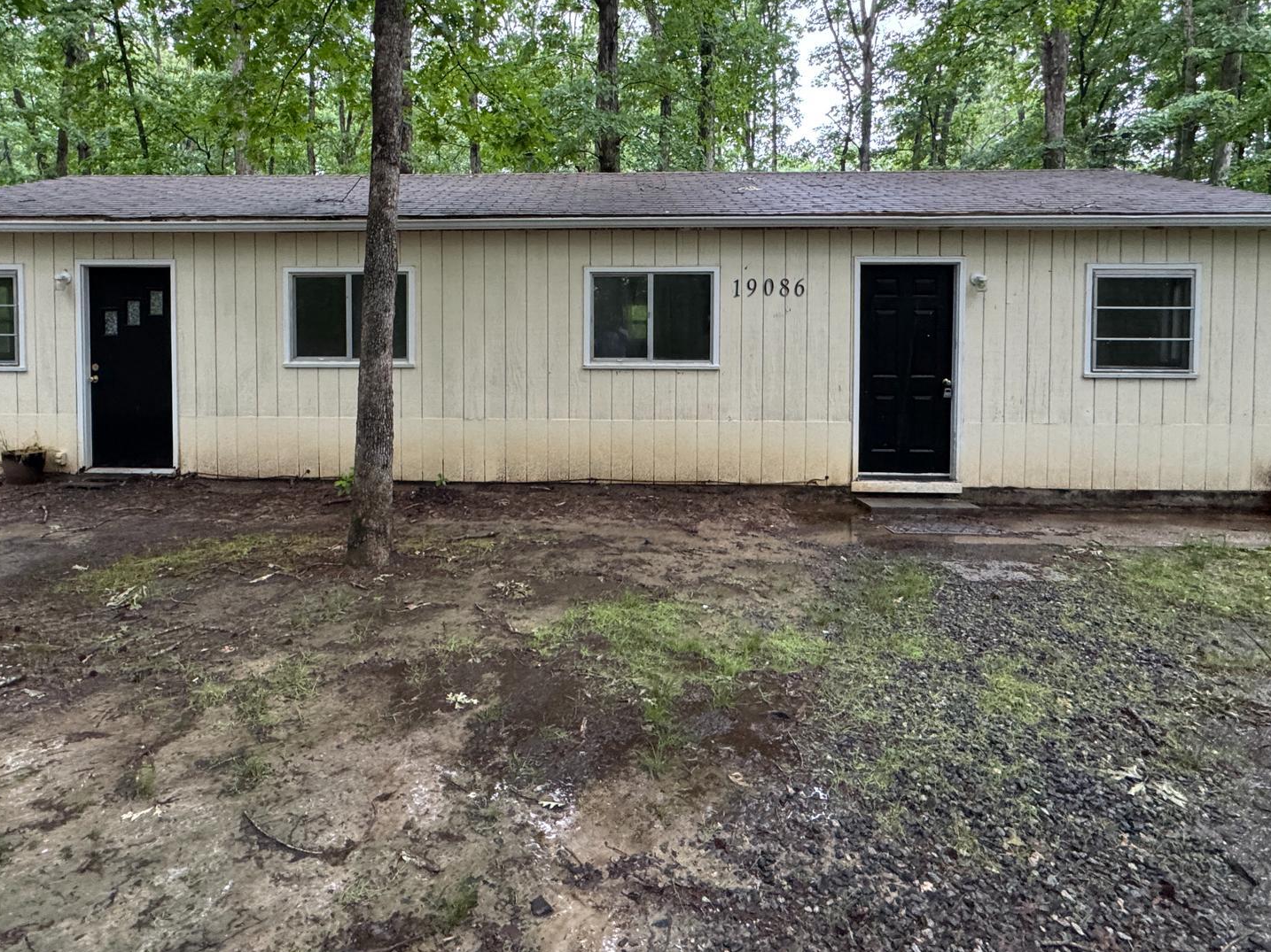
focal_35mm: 20
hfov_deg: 81.5
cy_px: 353
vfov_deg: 64.9
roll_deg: +0.3
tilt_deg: -2.9
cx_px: 573
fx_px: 734
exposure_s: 1/60
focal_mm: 2.22
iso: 400
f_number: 2.2
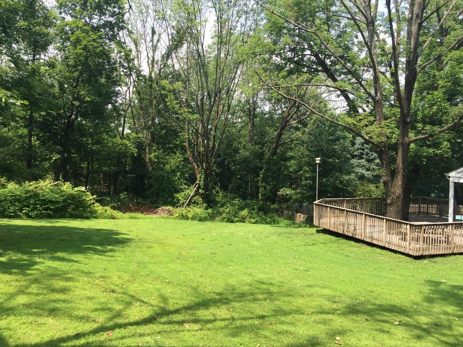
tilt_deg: -2.6
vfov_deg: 43.0
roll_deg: -2.5
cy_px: 176
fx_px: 441
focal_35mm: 33
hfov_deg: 55.3
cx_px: 220
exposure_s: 1/590
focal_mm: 4.15
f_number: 2.2
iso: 32
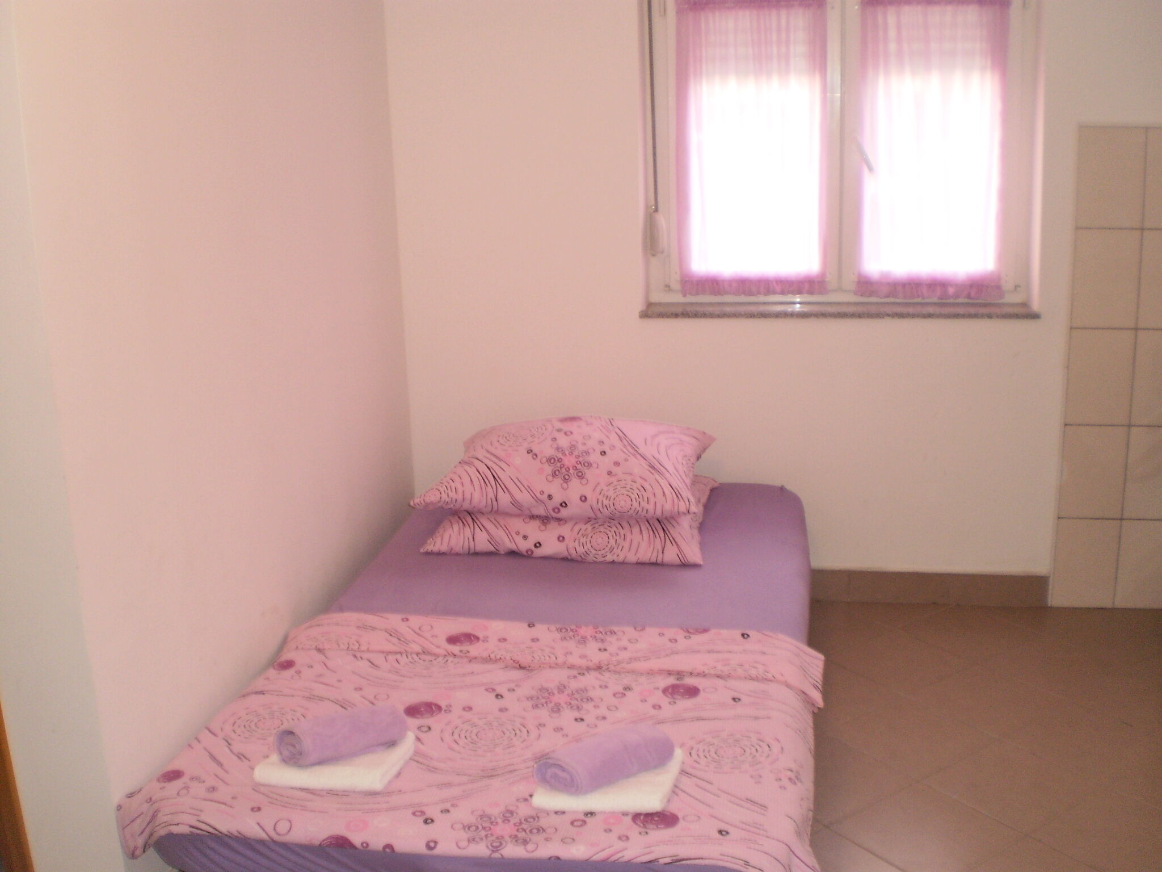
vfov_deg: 39.7
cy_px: 436
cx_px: 581
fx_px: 1208
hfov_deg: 51.4
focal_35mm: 36
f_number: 3.1
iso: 125
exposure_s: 1/30
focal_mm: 6.3
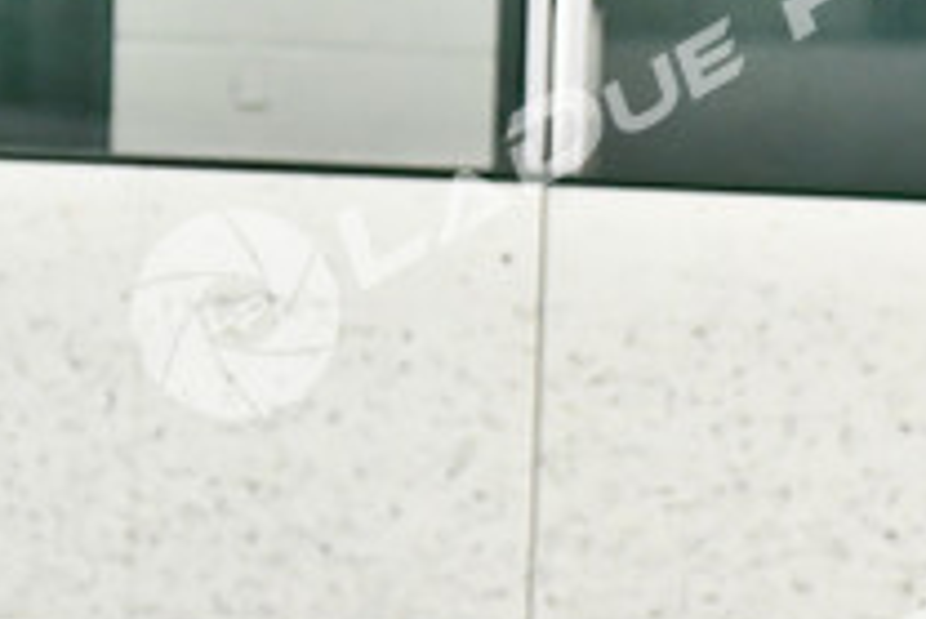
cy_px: 546
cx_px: 1162
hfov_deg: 3.6
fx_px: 14553
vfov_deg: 2.4
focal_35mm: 565
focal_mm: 135
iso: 5000
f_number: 2.8
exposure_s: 1/1250
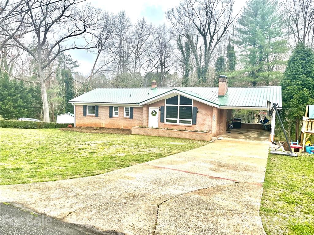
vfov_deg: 53.1
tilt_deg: -4.7
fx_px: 236
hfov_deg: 67.3
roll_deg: -1.1
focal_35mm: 26
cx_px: 157
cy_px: 118
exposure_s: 1/2488
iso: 32
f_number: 1.6
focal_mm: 5.1
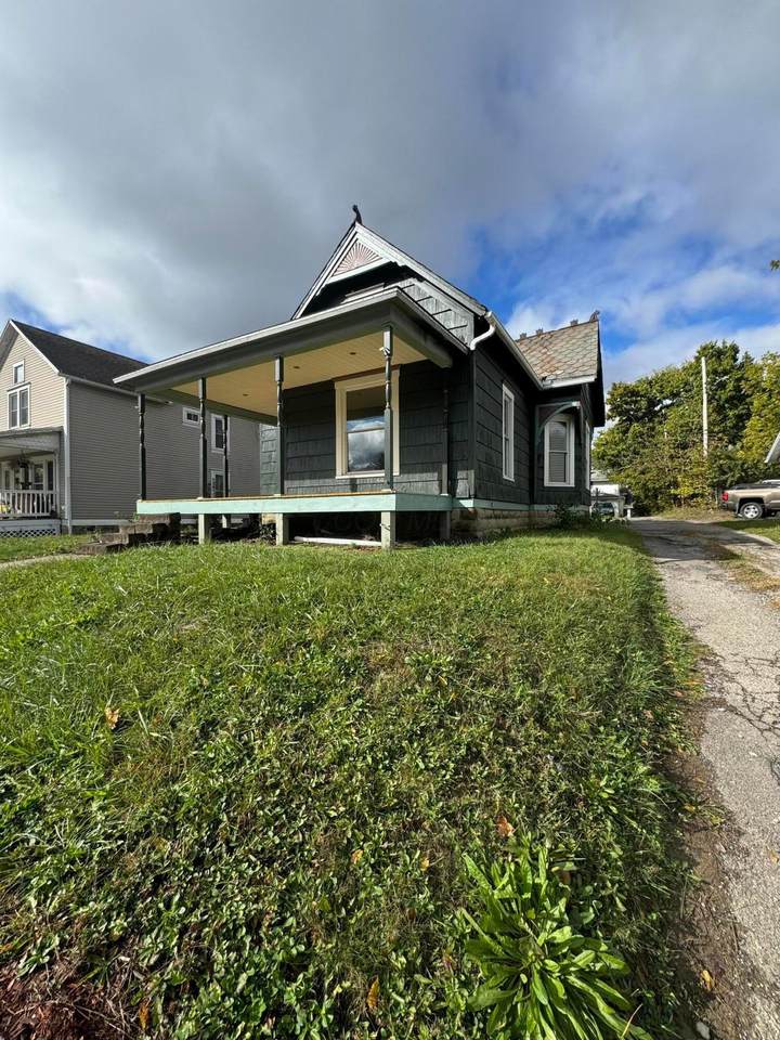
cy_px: 520
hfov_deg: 85.7
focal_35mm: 14
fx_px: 421
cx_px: 390
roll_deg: -0.1
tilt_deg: -0.5
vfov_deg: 102.1
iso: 50
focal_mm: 2.22
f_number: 2.2
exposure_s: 1/1020
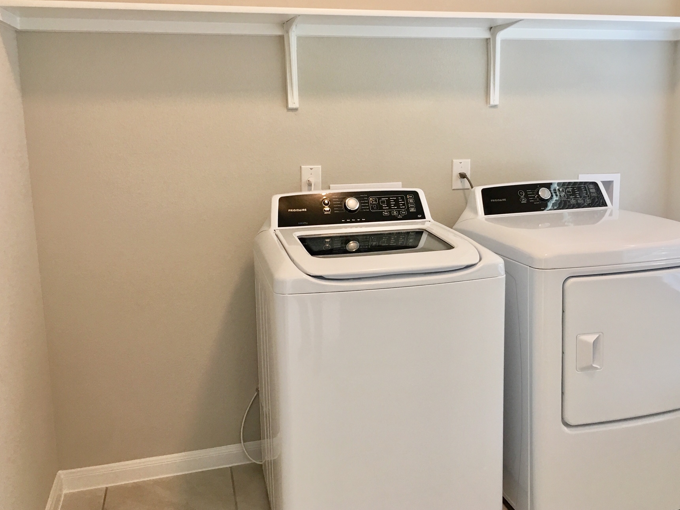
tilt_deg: -8.6
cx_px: 379
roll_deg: +0.7
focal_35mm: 34
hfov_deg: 53.8
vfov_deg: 41.8
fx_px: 668
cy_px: 236
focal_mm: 4.15
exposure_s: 1/15
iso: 40
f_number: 2.2
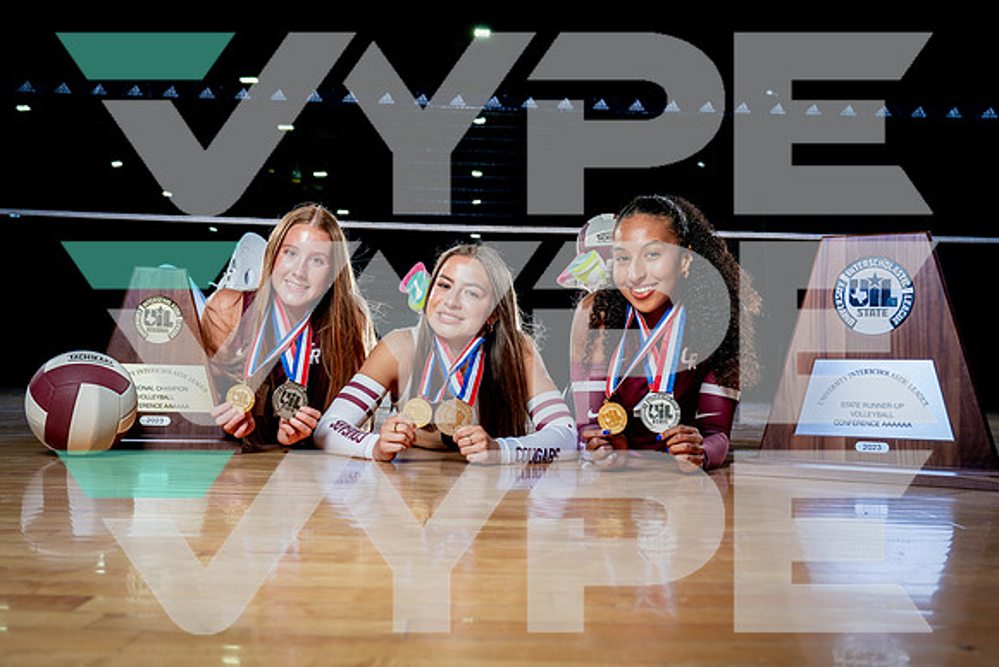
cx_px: 500
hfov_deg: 48.7
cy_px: 334
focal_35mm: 40
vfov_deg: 33.6
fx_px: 1103
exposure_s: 1/250
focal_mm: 35
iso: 250
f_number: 5.6
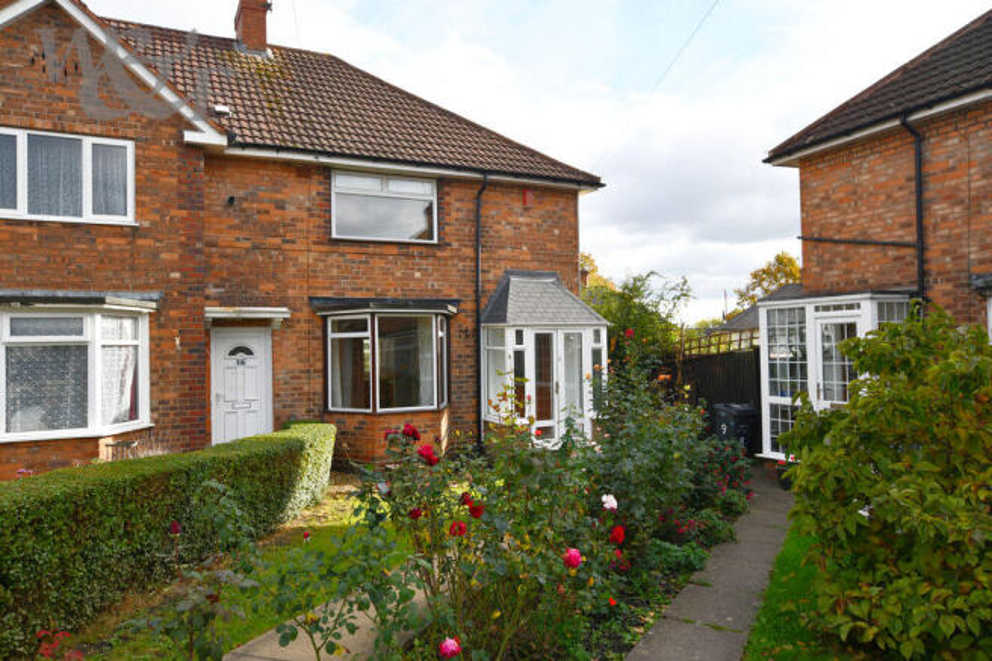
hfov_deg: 71.5
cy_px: 330
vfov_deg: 51.3
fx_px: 689
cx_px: 496
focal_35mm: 25
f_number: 7.1
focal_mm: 17
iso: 100
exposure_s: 1/200
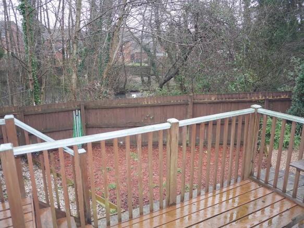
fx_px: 246
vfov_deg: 49.7
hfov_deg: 63.5
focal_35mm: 28
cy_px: 114
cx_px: 152
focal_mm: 14
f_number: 2.5
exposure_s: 1/60
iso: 200
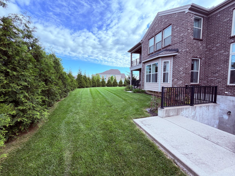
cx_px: 118
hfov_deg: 102.1
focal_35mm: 14
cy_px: 88
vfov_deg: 85.7
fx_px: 95
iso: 50
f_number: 2.2
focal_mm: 2.22
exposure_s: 1/310
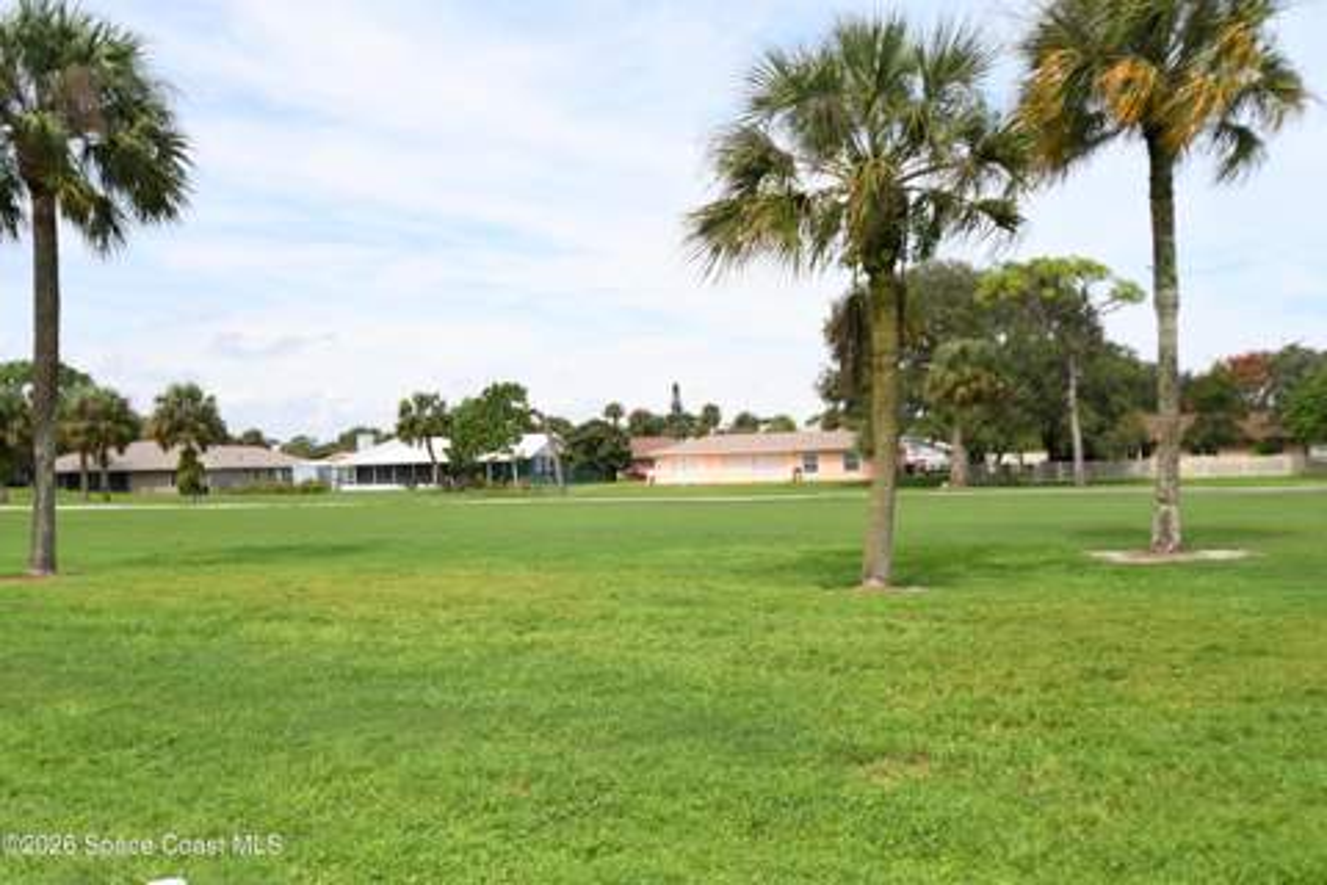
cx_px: 664
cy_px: 442
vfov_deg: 36.9
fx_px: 1327
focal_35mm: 36
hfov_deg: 53.1
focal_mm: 24
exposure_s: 1/8000
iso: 1250
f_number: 5
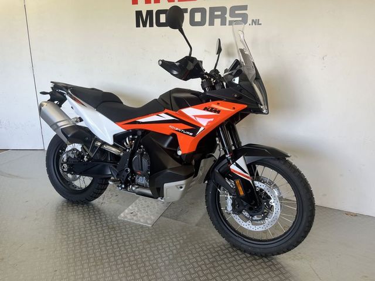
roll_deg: -0.7
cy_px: 140
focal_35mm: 26
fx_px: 282
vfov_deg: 53.1
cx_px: 188
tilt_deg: -17.7
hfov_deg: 67.3
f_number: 1.6
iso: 80
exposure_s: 1/100
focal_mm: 5.1
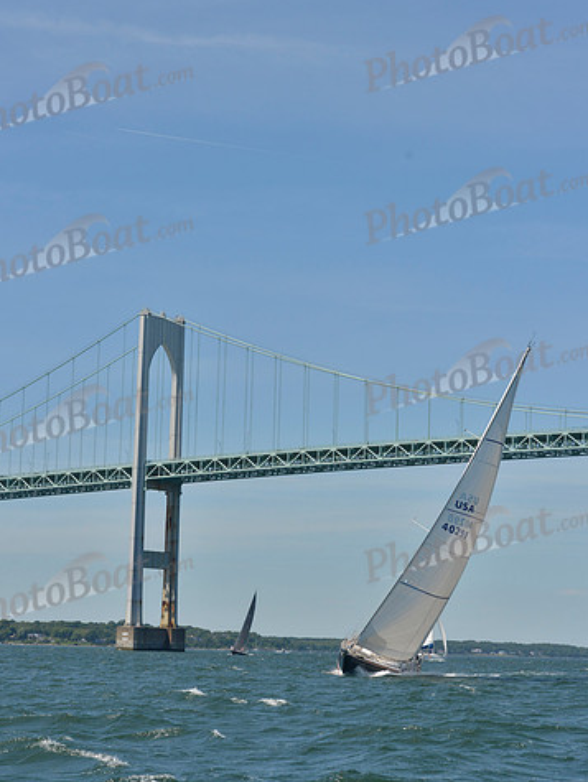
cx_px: 279
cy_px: 311
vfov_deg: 22.2
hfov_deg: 16.8
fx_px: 1990
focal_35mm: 88
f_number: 9
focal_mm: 75
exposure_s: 1/1250
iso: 280
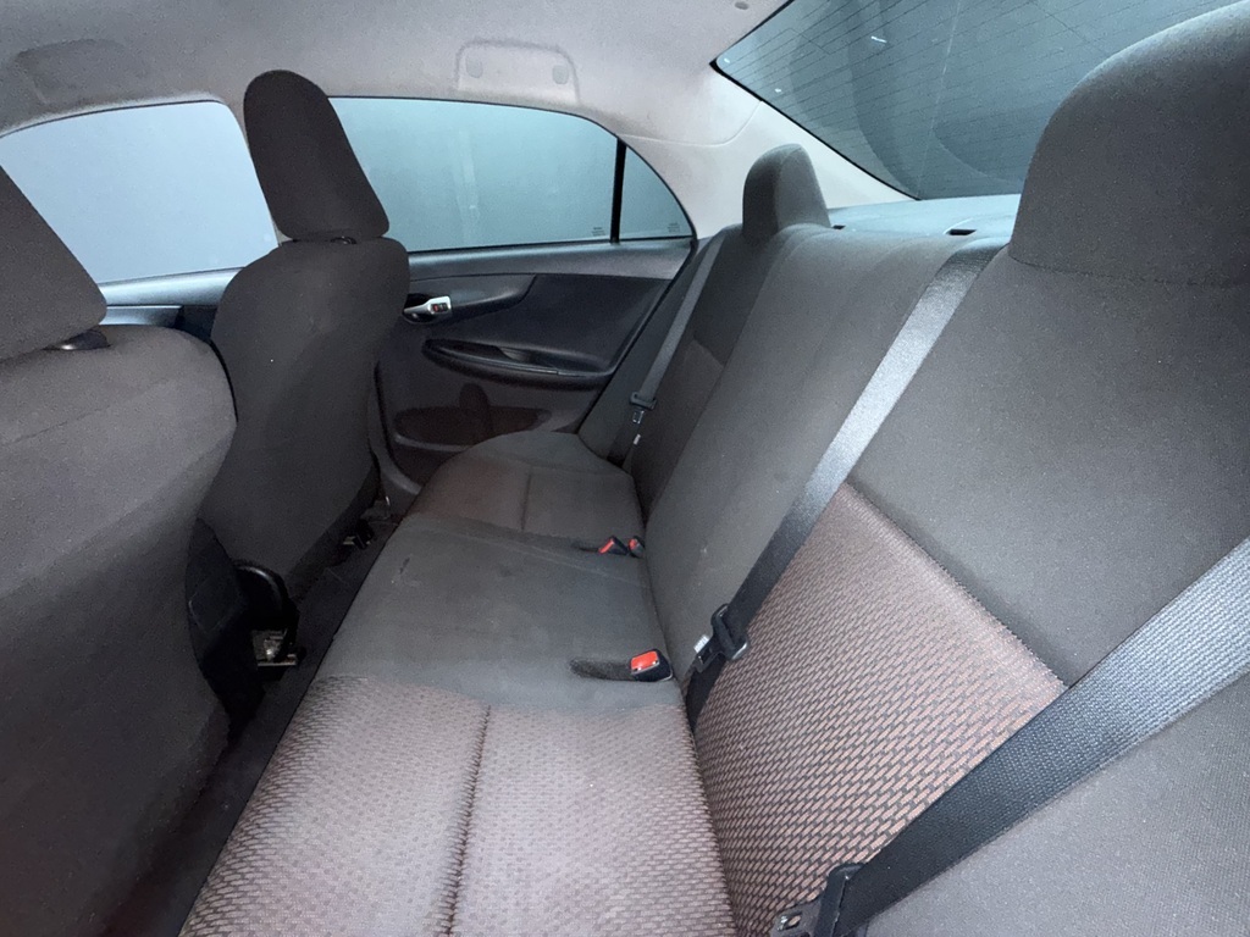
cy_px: 468
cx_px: 625
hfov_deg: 102.1
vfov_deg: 85.7
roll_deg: +0.8
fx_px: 506
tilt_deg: -26.5
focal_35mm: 14
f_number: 2.2
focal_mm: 2.22
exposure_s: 1/27
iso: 500
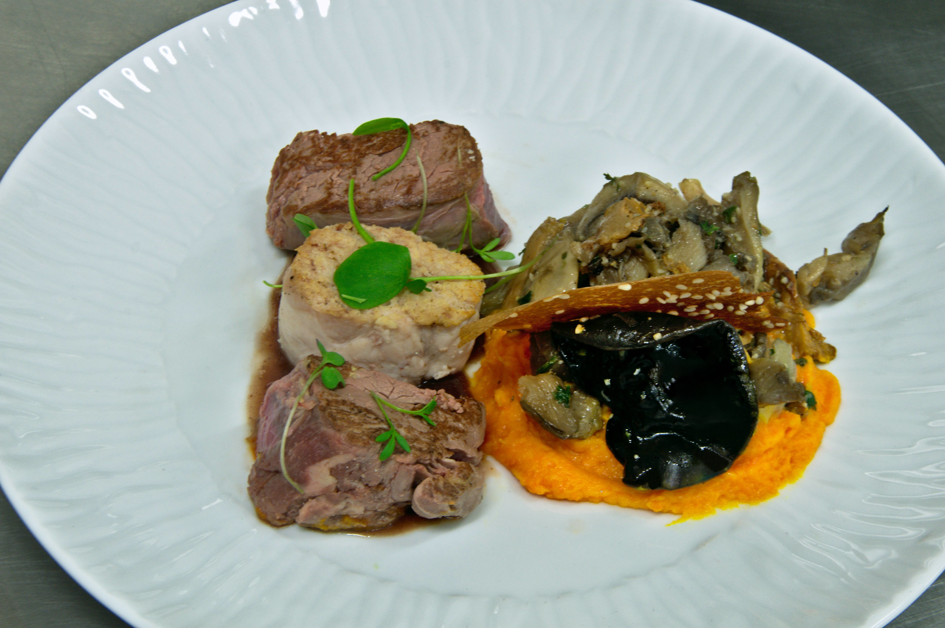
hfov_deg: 21.9
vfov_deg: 14.7
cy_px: 314
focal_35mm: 93
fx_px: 2439
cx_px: 472
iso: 400
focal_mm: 62
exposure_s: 1/1.6
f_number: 14
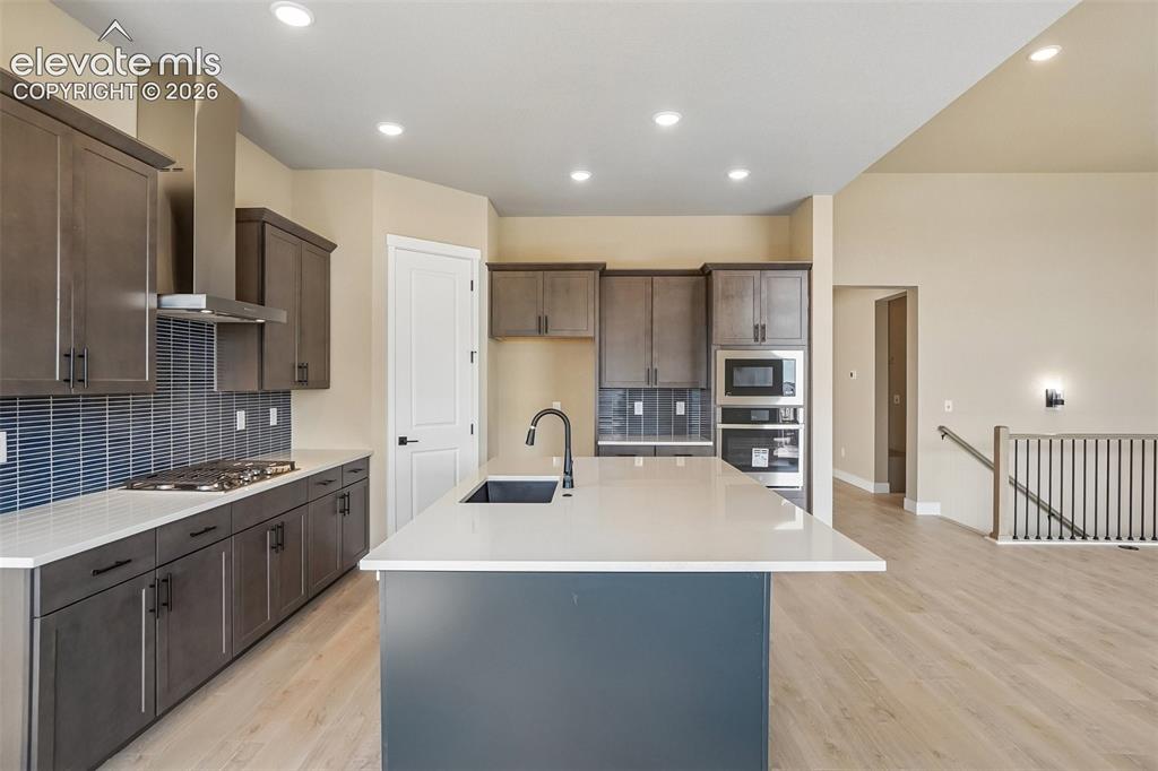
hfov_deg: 90.0
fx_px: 579
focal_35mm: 18
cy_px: 386
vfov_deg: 67.3
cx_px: 579
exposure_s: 1/30
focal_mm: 12
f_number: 8
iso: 320
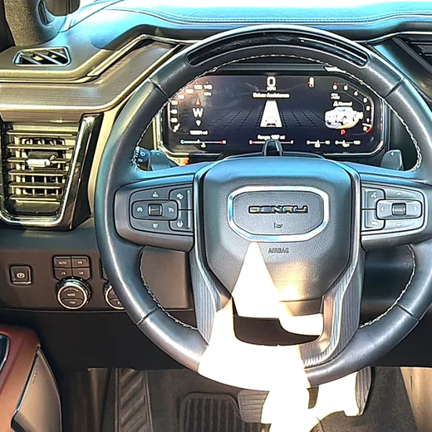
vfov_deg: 34.0
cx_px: 282
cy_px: 216
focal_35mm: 50
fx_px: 706
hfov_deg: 33.8
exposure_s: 1/40
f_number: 1.78
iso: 160
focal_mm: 6.76
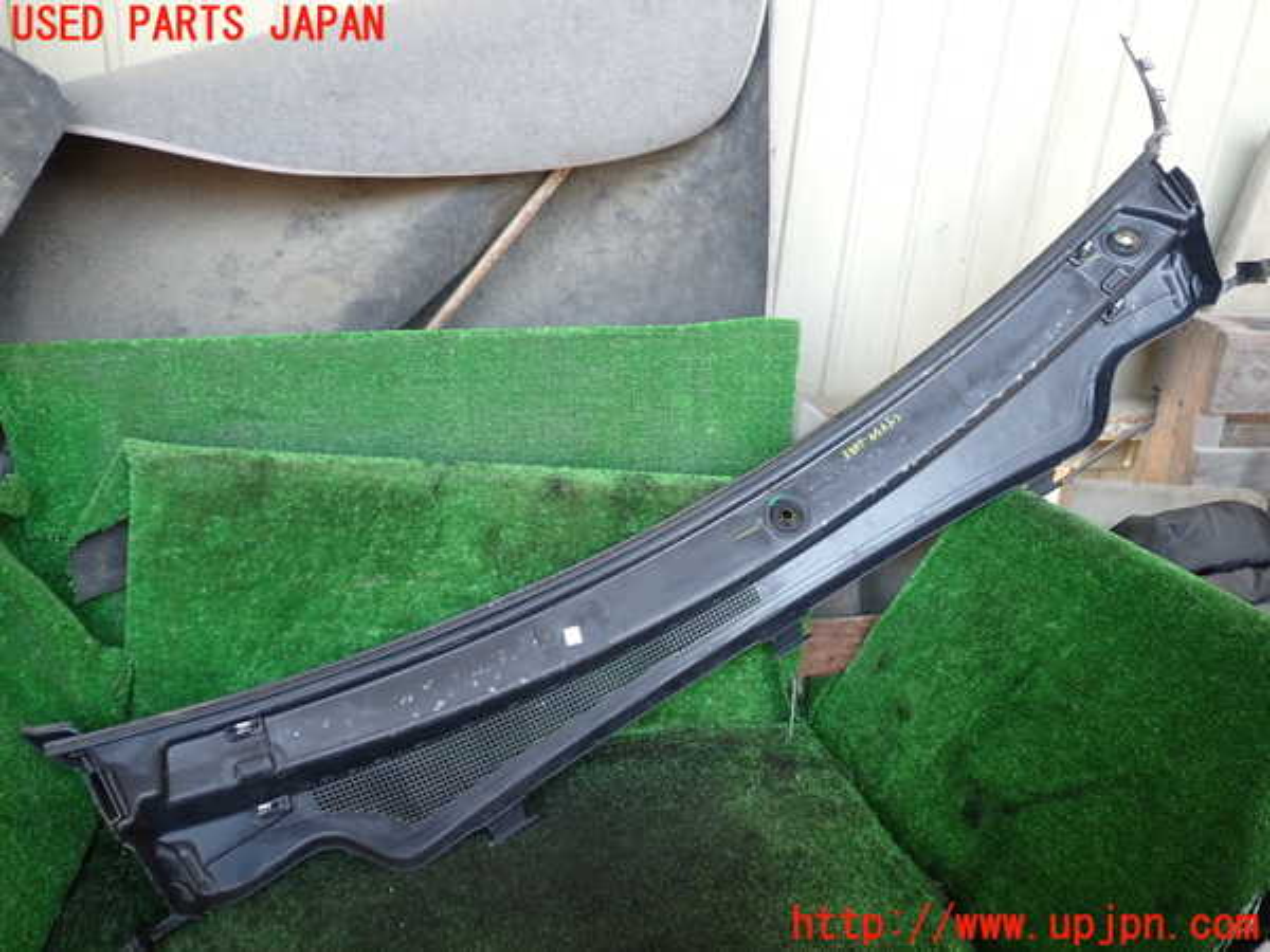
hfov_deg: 60.0
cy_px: 476
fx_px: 1101
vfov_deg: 46.8
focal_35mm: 30
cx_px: 635
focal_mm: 5.4
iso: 200
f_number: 2.3
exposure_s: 1/50
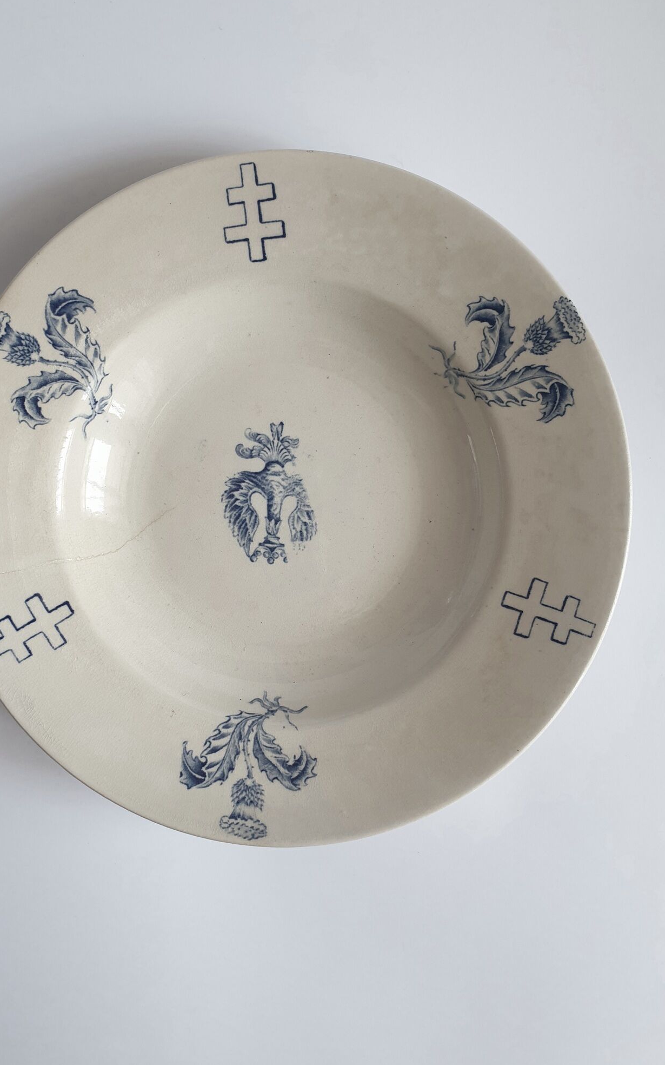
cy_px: 527
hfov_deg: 44.3
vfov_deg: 66.5
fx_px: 812
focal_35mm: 28
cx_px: 265
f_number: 2.4
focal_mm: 4.3
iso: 200
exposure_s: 1/50
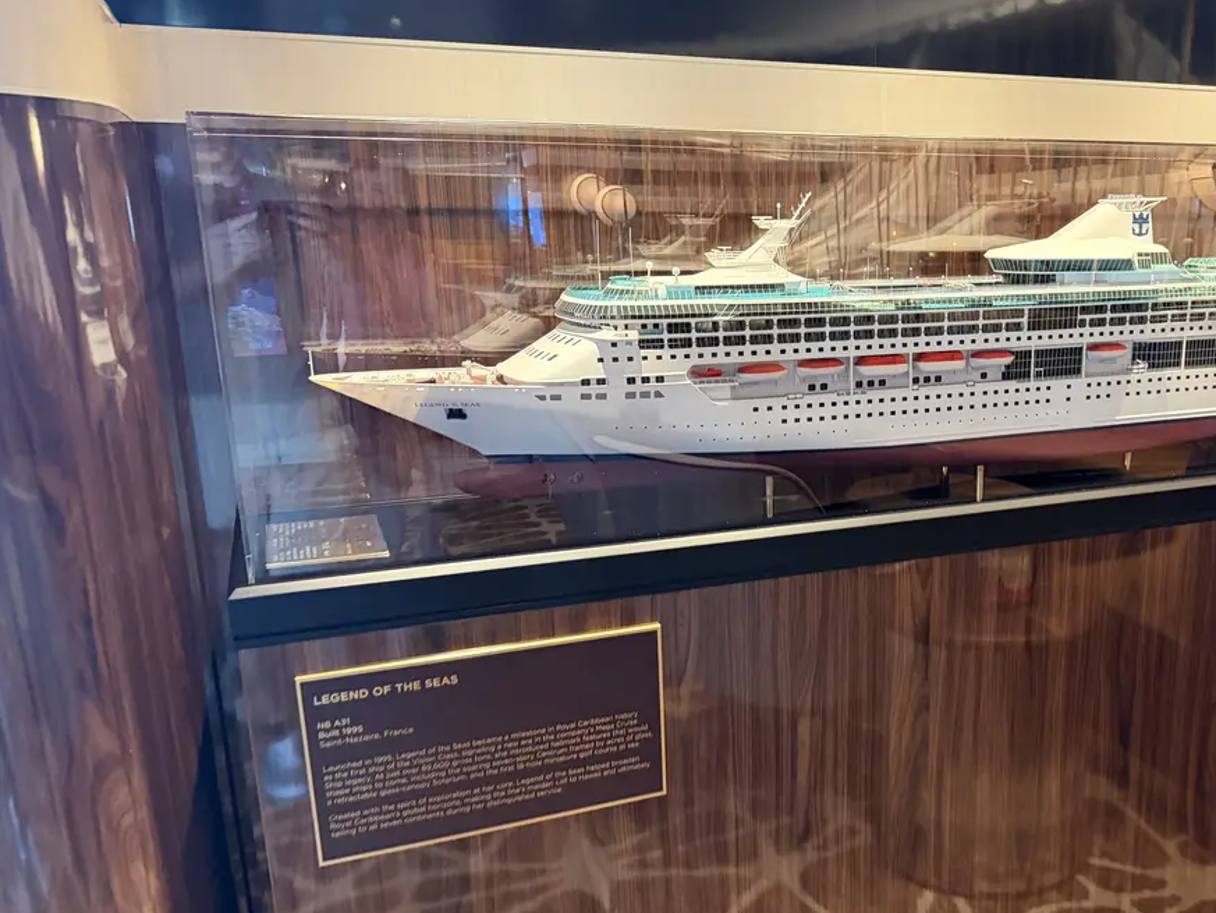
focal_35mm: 33
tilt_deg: -16.5
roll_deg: -2.9
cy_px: 539
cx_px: 834
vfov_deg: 42.8
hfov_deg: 54.0
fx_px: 1159
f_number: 1.78
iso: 640
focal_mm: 6.76
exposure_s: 1/60
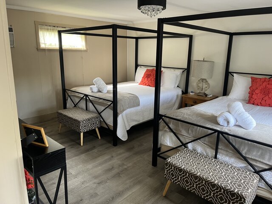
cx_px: 136
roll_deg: -0.7
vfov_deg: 53.1
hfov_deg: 67.3
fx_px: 204
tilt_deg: -13.4
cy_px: 102
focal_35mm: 26
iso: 125
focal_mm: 5.1
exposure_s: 1/71
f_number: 1.6
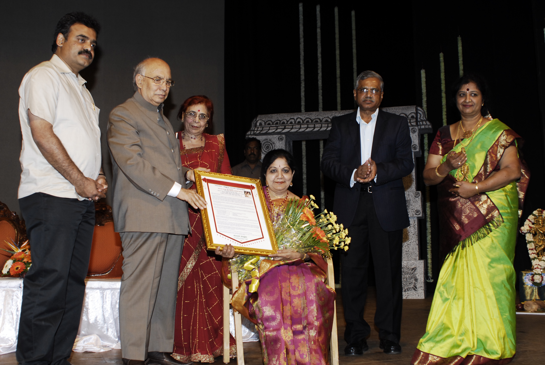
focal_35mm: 42
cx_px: 272
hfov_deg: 46.3
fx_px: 637
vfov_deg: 32.0
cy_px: 182
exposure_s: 1/80
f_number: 3.5
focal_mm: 28
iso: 400
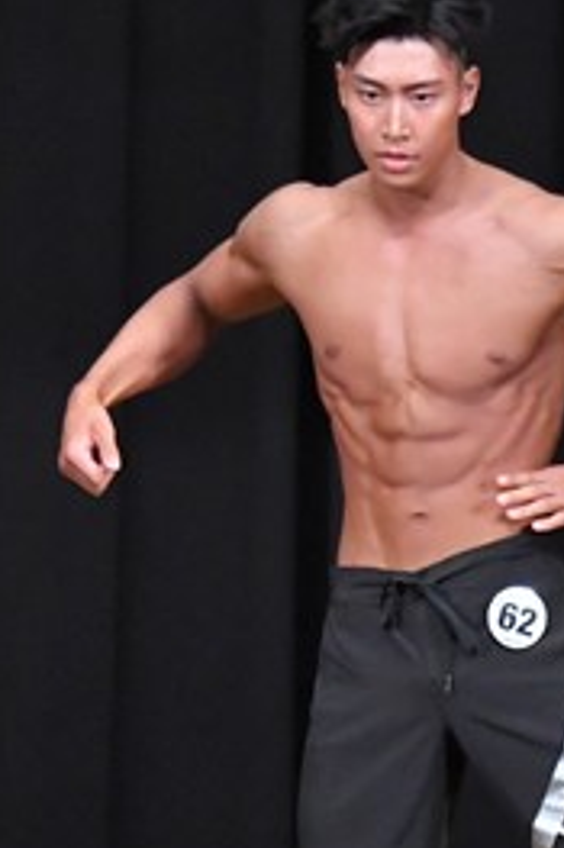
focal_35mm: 595
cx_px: 491
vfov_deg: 3.5
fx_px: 14000
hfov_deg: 2.3
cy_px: 696
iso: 8000
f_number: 5.6
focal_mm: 135
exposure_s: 1/400
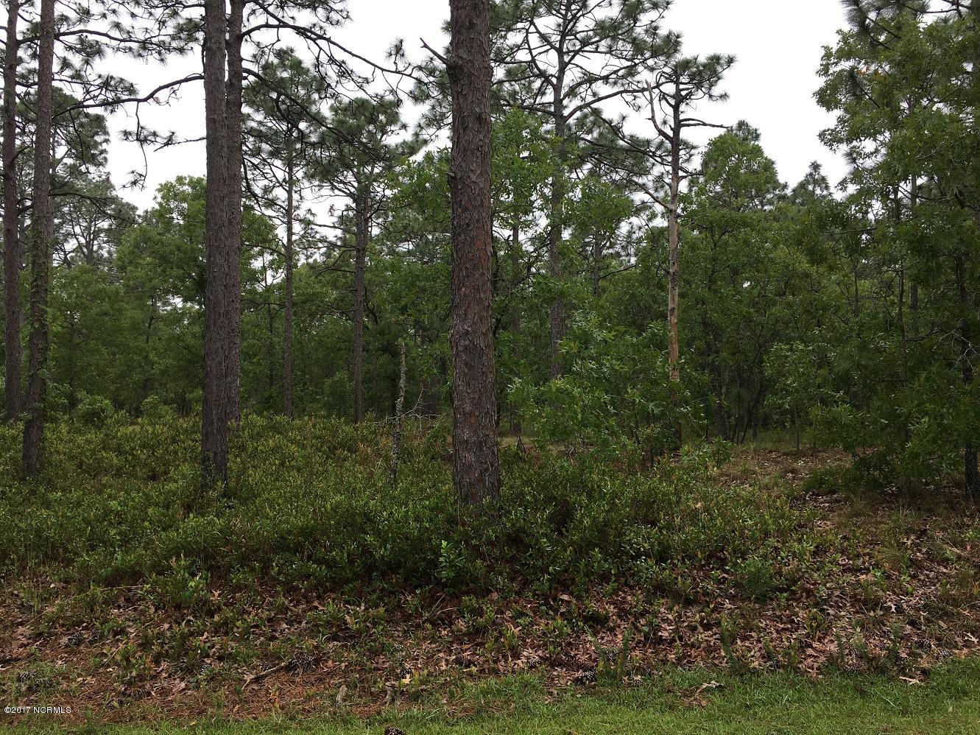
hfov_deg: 61.7
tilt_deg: +3.0
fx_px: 821
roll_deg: -0.8
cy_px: 368
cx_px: 490
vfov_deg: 48.2
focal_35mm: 29
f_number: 2.2
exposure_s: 1/962
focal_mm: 4.15
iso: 25
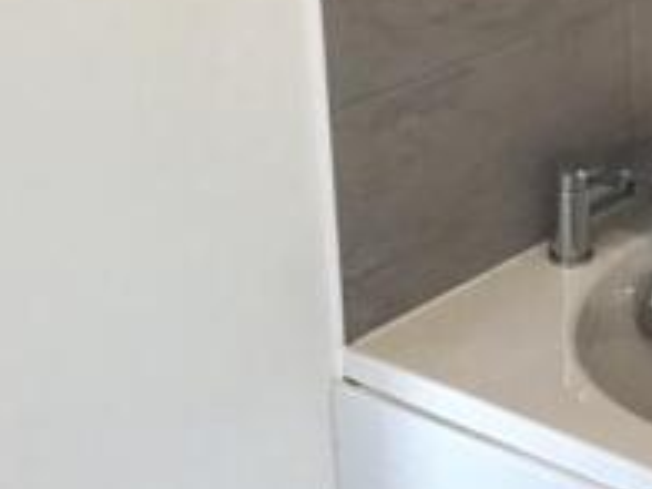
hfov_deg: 20.0
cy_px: -68
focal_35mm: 92
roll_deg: -0.6
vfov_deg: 15.6
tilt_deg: -11.4
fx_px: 1733
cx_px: 780
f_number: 2.4
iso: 80
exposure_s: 1/33
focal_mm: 3.3
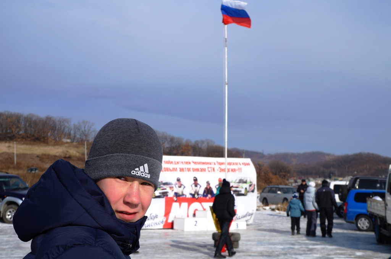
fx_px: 683
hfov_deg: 31.9
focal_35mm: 63
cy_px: 130
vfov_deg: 21.5
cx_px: 196
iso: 200
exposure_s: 1/640
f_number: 13
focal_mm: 42
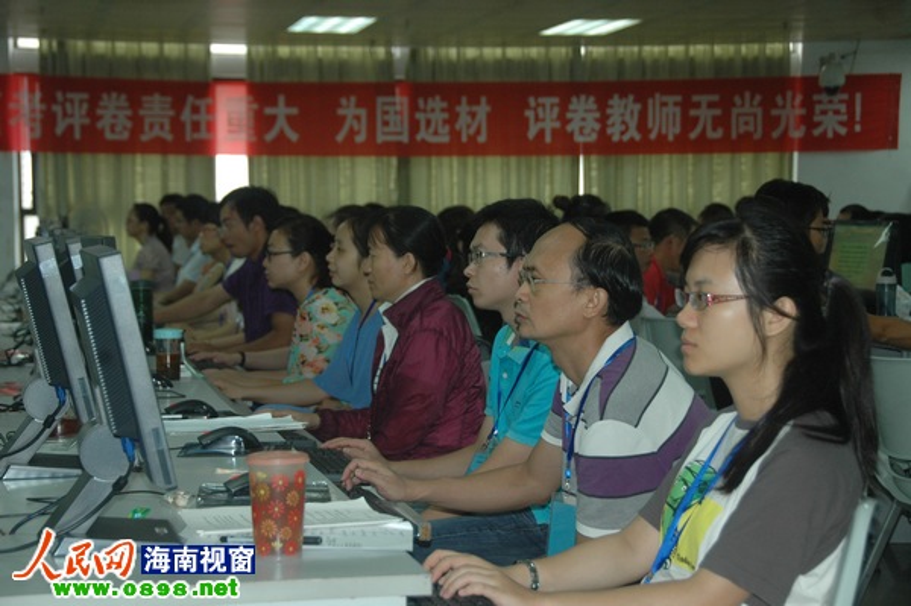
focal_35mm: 78
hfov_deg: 26.0
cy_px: 303
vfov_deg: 17.5
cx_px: 456
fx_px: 1972
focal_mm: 52
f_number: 4.8
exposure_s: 1/60
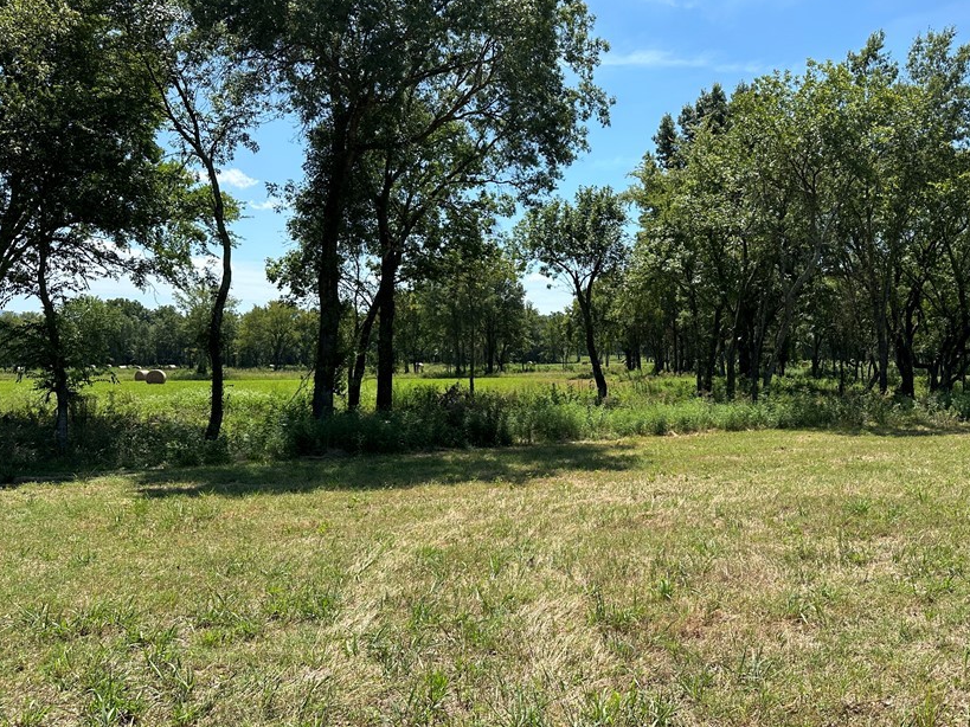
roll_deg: -0.3
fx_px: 841
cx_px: 595
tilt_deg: -0.2
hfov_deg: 59.3
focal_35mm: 30
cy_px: 329
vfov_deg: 46.7
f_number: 1.78
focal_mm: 6.86
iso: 80
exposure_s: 1/3356
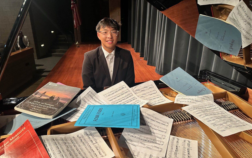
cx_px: 124
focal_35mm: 26
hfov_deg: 70.4
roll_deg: +0.3
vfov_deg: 47.5
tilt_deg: -22.4
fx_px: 179
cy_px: 88
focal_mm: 6.86
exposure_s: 1/60
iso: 250
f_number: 1.78
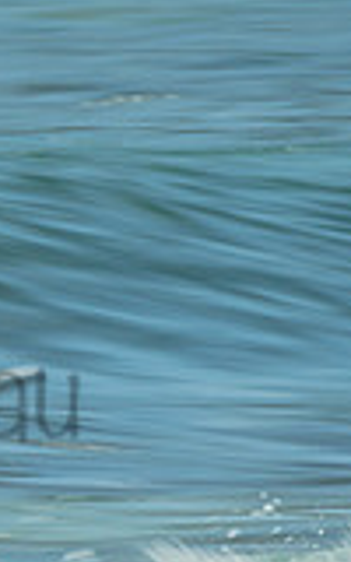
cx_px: -420
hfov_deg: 0.6
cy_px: 270
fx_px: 34590
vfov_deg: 0.9
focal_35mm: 2260
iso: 110
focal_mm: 500
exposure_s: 1/20
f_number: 5.6
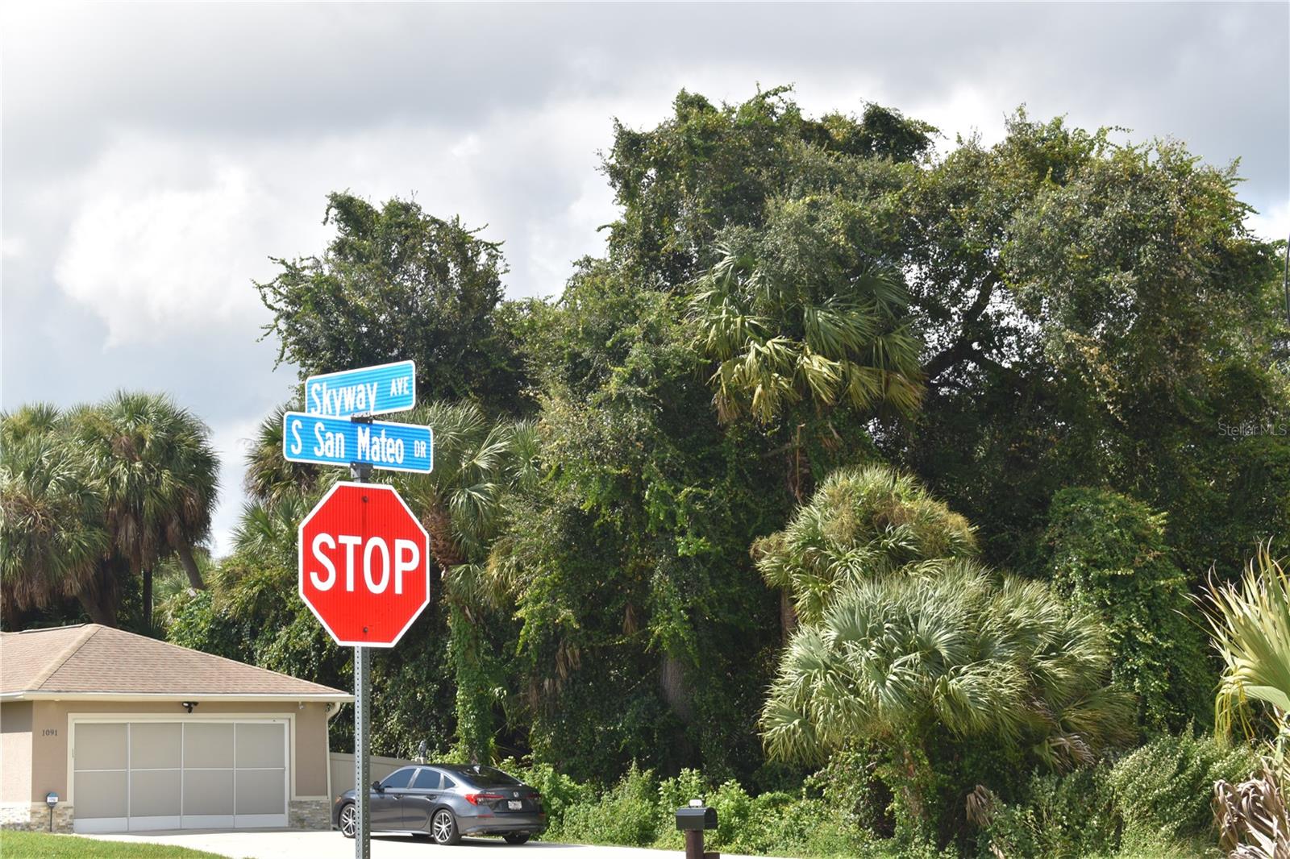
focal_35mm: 82
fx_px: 2955
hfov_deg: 24.6
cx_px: 645
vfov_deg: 16.5
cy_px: 430
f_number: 10
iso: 100
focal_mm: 55
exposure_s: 1/200
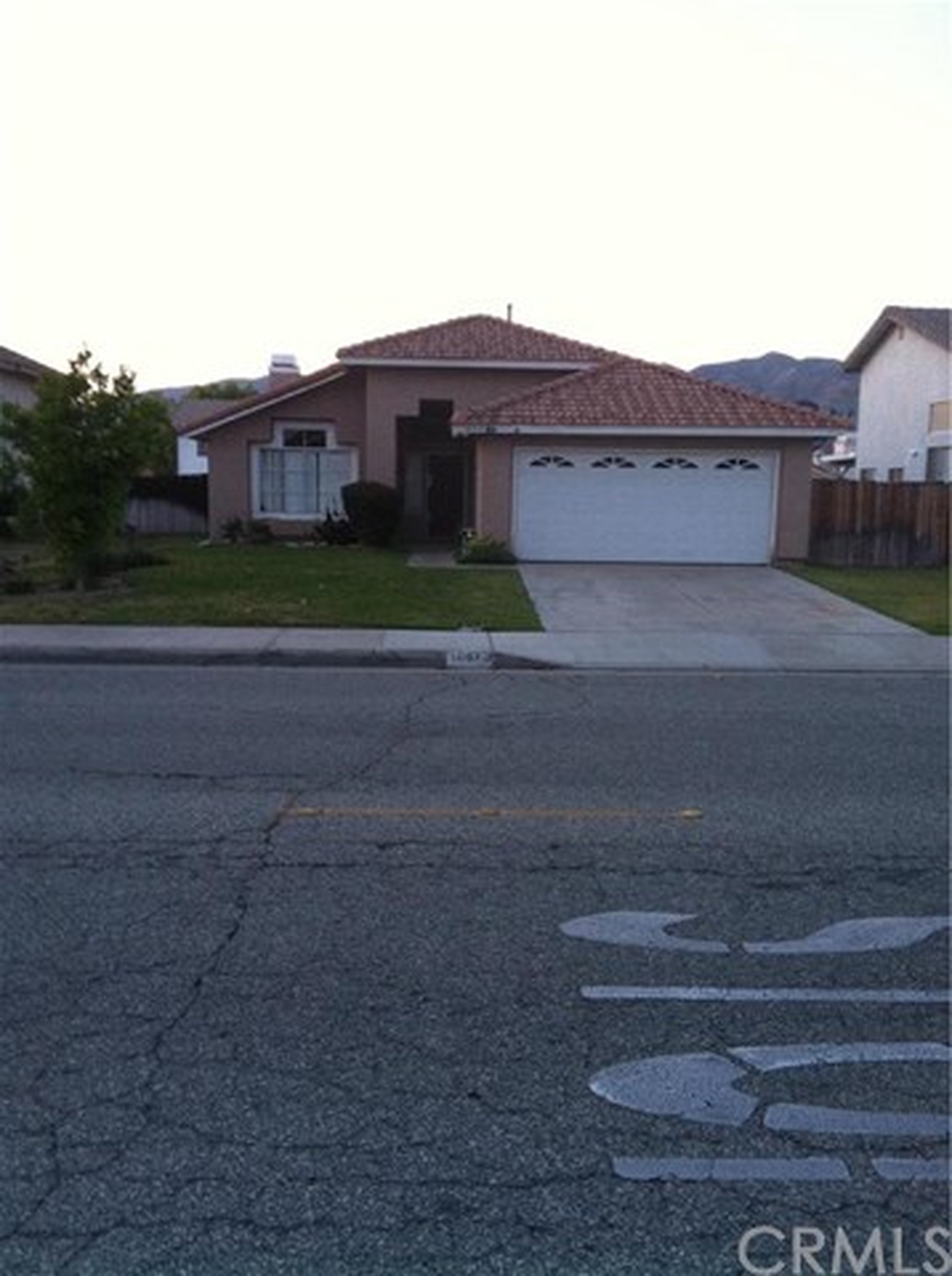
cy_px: 638
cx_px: 476
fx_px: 1288
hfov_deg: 40.6
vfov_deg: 52.7
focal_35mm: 35
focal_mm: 3.85
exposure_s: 1/15
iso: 200
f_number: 2.8
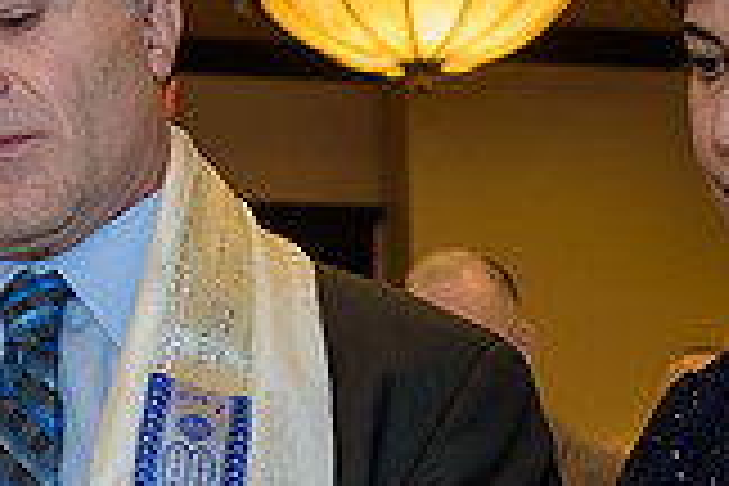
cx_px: 423
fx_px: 2106
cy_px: 466
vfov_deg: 13.0
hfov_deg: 19.6
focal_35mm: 104
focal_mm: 29
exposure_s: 1/125
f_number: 3.2
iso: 1250
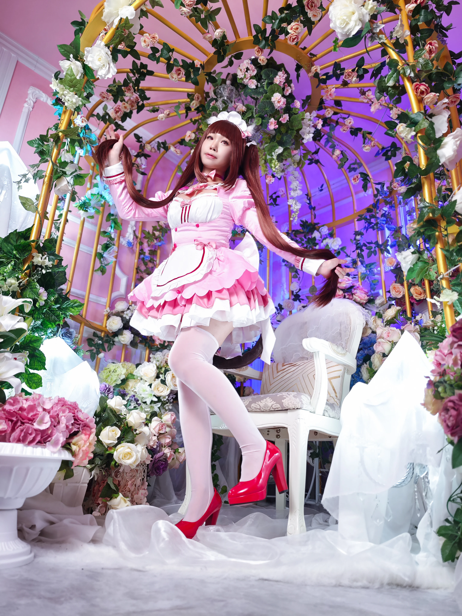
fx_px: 409
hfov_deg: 58.9
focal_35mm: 23
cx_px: 231
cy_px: 308
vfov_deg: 73.9
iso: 80
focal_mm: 8.72
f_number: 1.6
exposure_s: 1/120
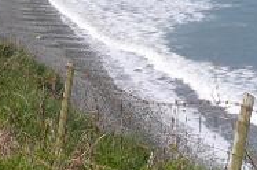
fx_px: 834
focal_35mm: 117
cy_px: -39
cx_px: 125
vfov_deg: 11.4
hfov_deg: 17.5
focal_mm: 5.8
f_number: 8
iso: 100
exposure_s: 1/250
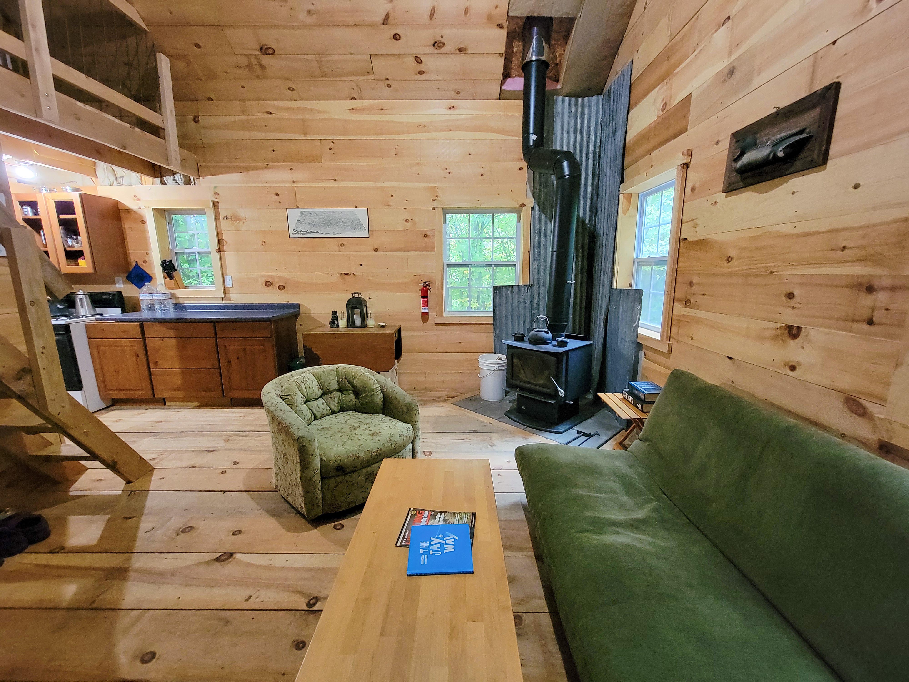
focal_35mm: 13
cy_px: 341
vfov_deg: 89.9
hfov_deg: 106.2
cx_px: 454
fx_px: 341
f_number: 2.2
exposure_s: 1/25
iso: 1000
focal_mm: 2.2
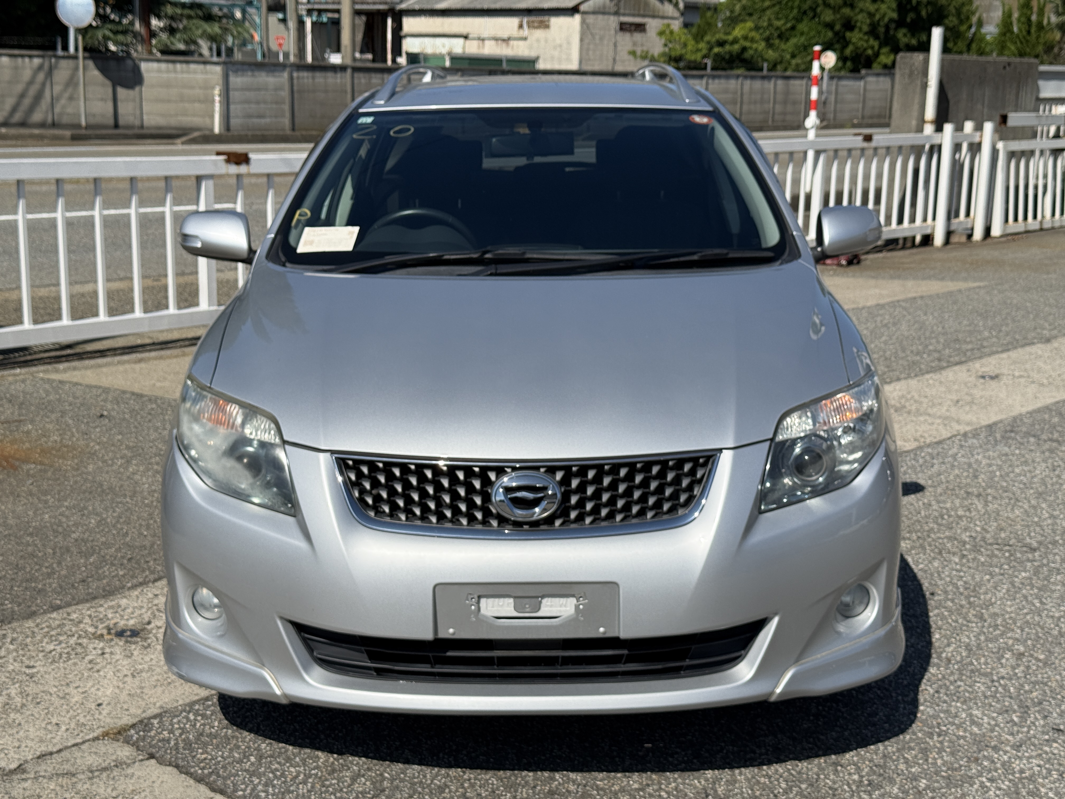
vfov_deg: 30.3
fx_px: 1477
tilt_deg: -11.8
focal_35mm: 48
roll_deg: -1.4
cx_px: 532
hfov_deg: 39.7
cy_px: 400
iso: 80
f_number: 1.78
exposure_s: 1/8772
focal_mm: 6.76
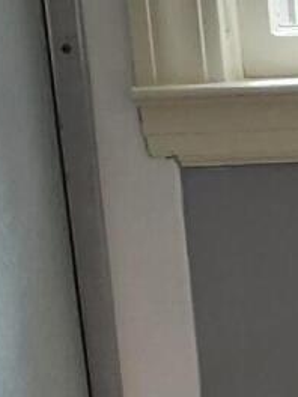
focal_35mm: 174
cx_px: 506
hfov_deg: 8.3
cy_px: 433
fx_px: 1997
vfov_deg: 11.2
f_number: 1.8
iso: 200
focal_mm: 5.54
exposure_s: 1/120
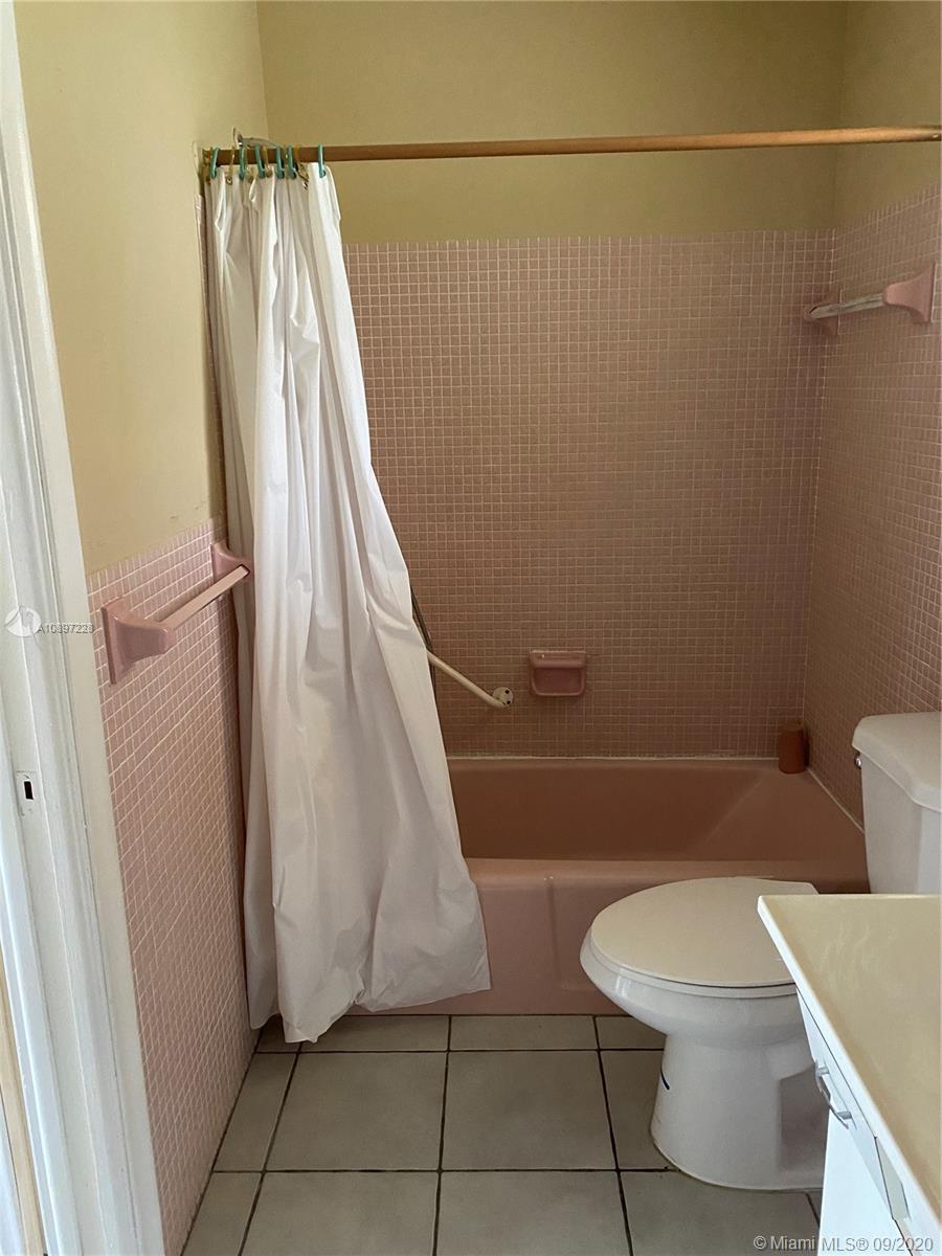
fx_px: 943
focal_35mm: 26
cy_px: 628
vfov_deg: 67.3
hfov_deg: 53.1
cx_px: 471
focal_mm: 4.25
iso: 640
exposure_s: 1/38
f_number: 1.8
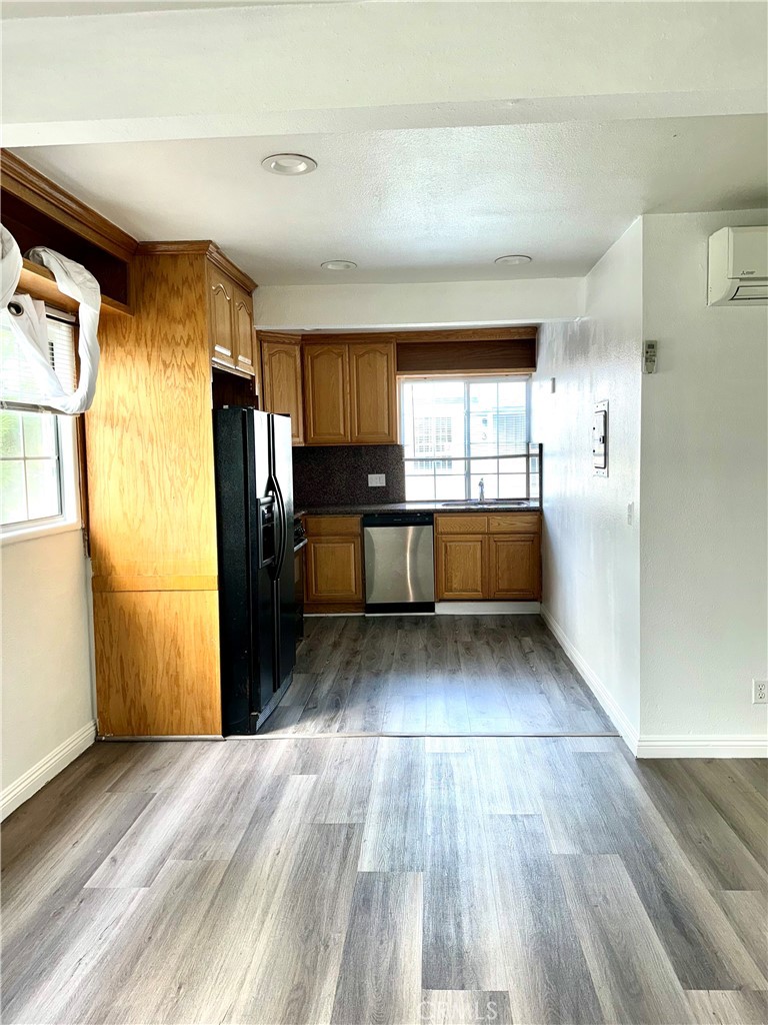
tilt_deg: -4.7
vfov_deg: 71.6
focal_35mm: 24
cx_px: 384
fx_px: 710
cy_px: 512
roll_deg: +1.8
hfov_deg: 56.8
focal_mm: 6.86
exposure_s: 1/41
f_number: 1.78
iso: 64
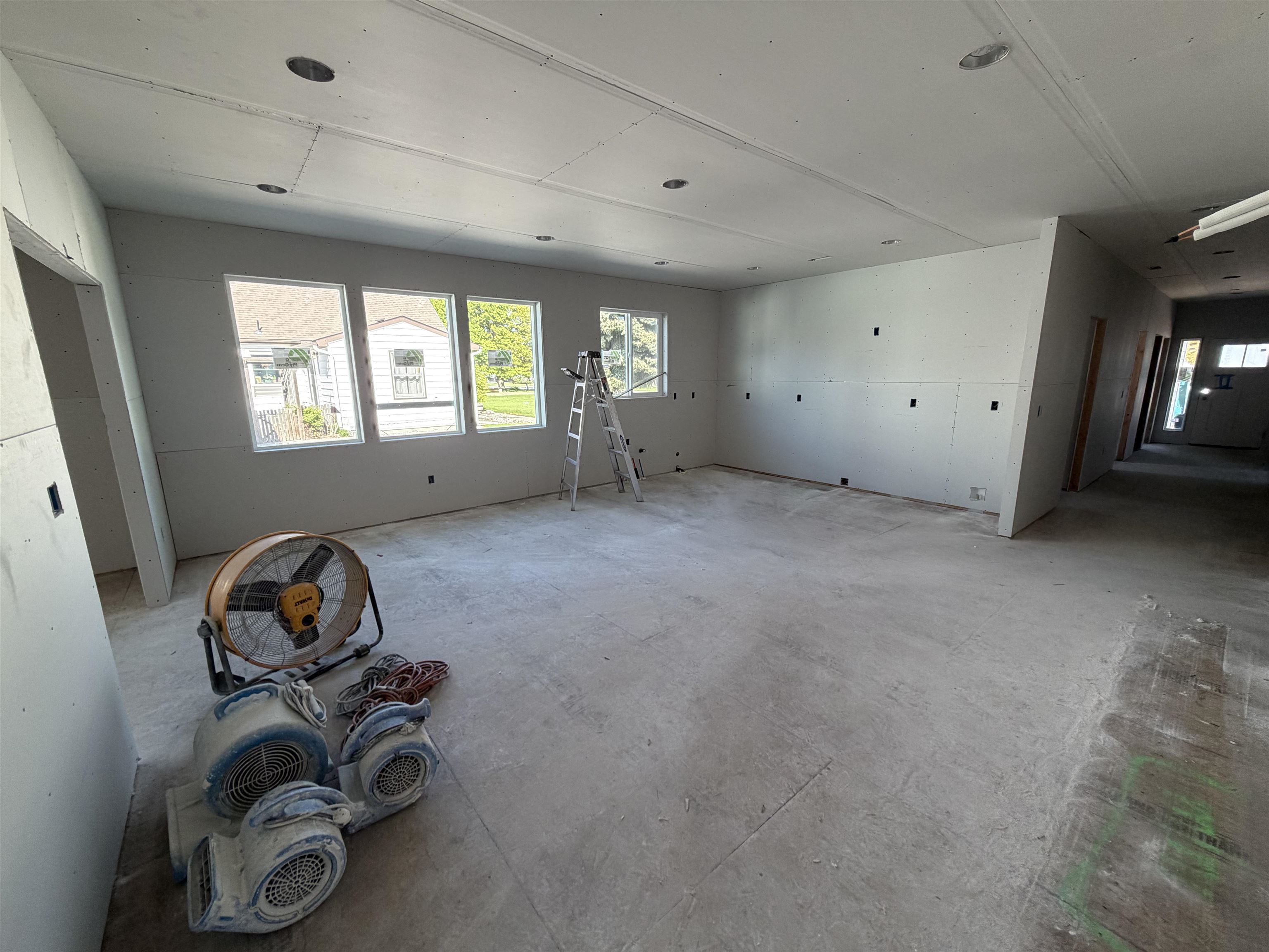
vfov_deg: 85.7
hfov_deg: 102.1
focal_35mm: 14
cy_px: 476
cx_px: 634
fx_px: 513
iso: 160
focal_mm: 2.22
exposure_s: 1/121
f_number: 2.2
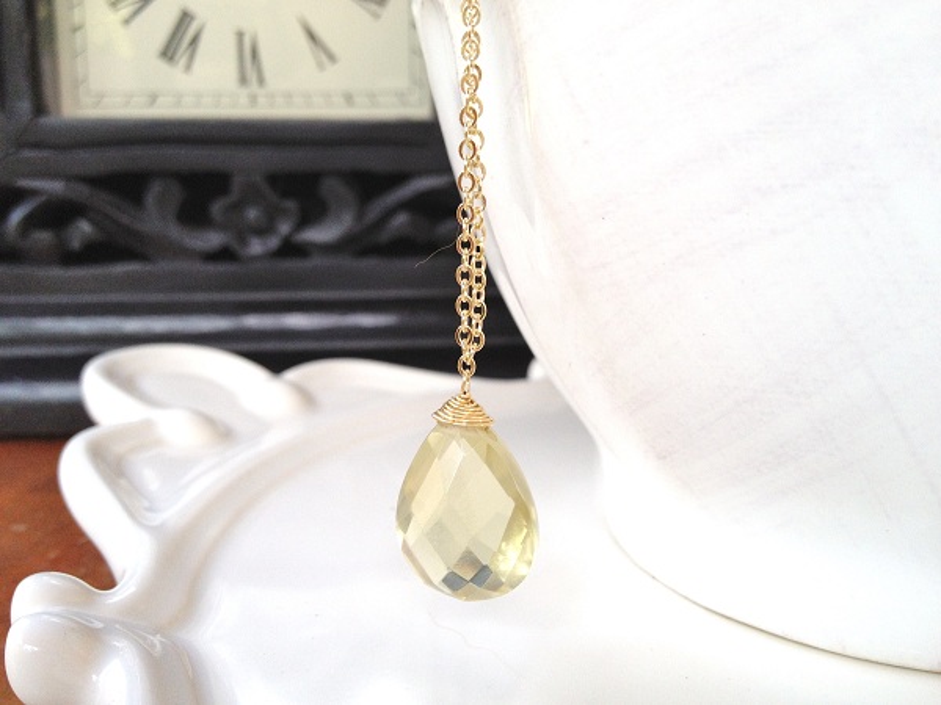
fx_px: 951
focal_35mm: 35
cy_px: 352
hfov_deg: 52.6
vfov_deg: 40.7
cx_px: 470
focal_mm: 4.28
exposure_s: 1/120
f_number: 2.4
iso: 100
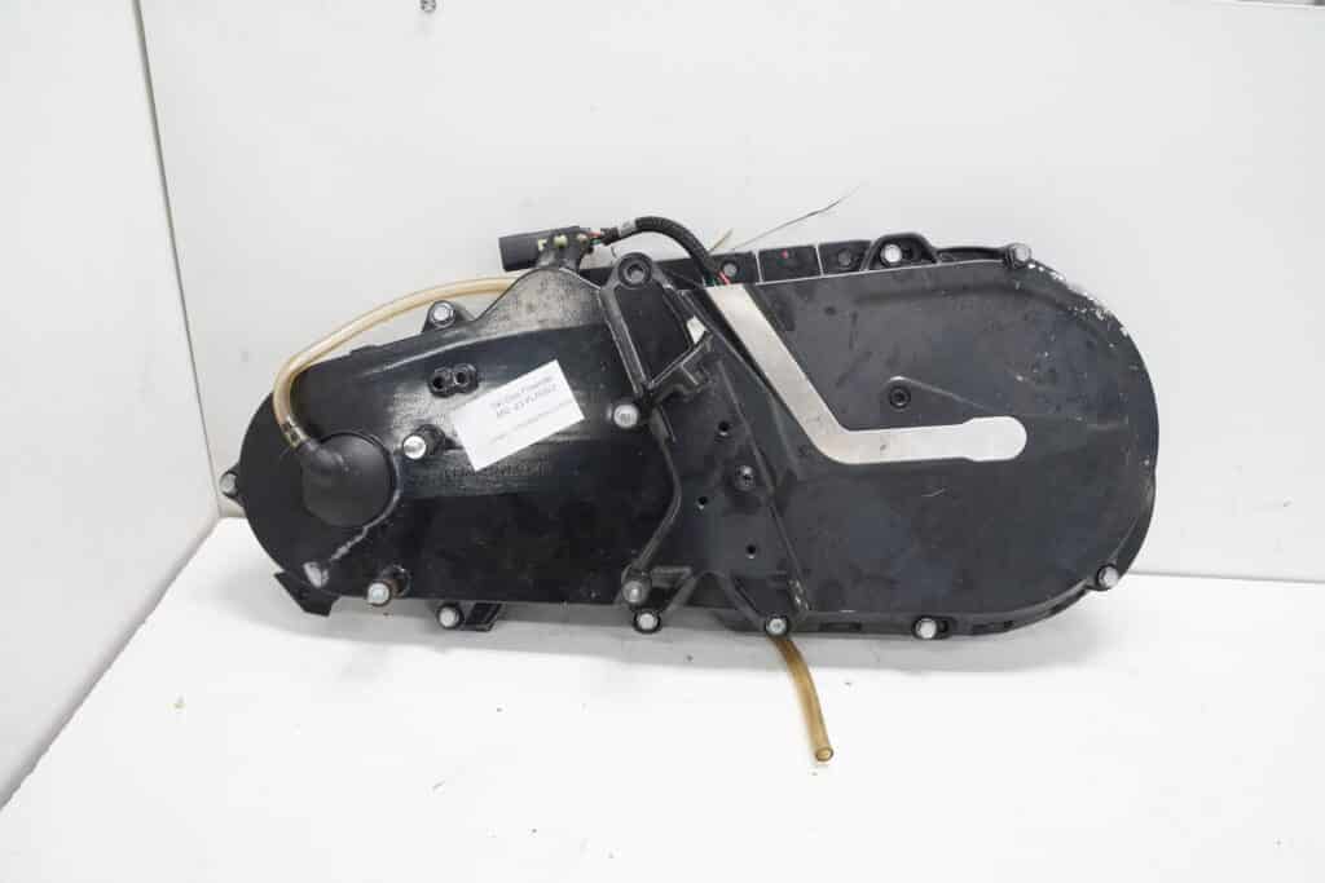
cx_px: 662
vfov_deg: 47.9
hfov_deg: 67.4
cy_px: 442
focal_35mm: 27
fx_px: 994
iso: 500
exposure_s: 1/60
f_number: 4.5
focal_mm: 18
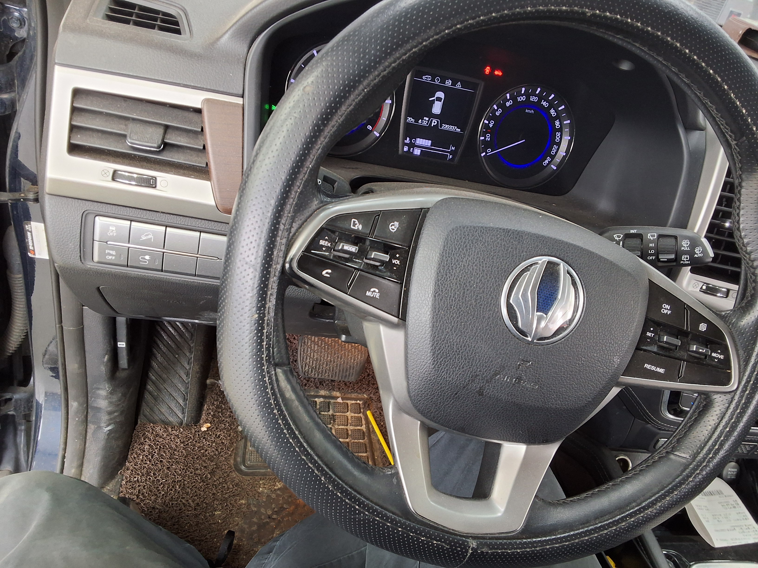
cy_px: 284
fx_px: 613
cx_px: 379
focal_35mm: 28
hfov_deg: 63.4
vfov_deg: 49.7
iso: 160
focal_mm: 2.91
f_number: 1.9
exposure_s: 1/30
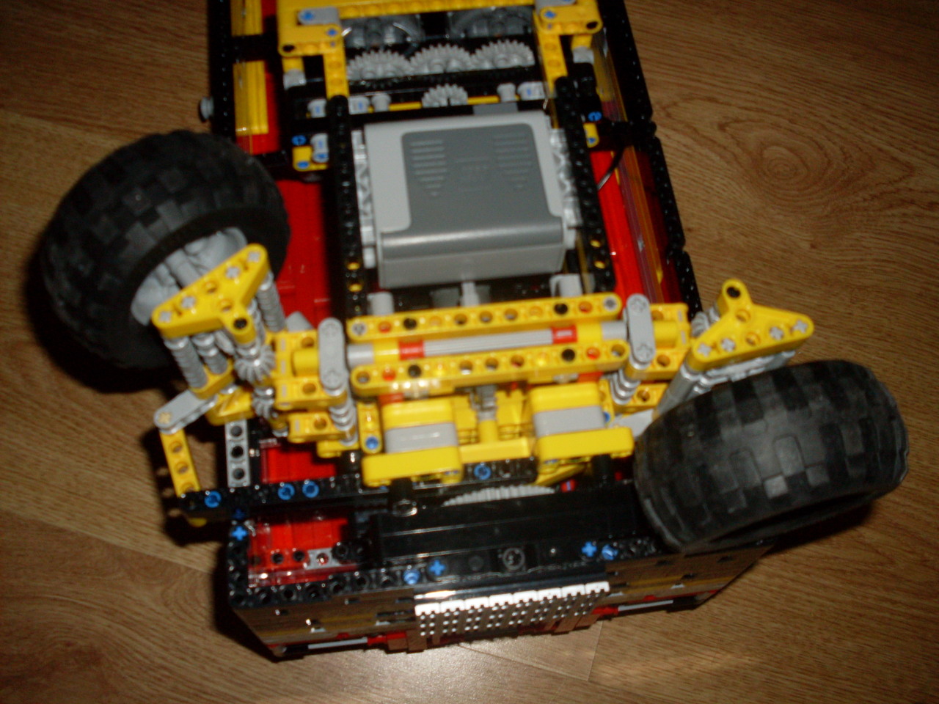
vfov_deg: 37.7
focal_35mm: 38
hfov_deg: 49.0
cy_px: 352
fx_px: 1031
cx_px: 470
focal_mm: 6.3
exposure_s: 1/45
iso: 100
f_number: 2.8
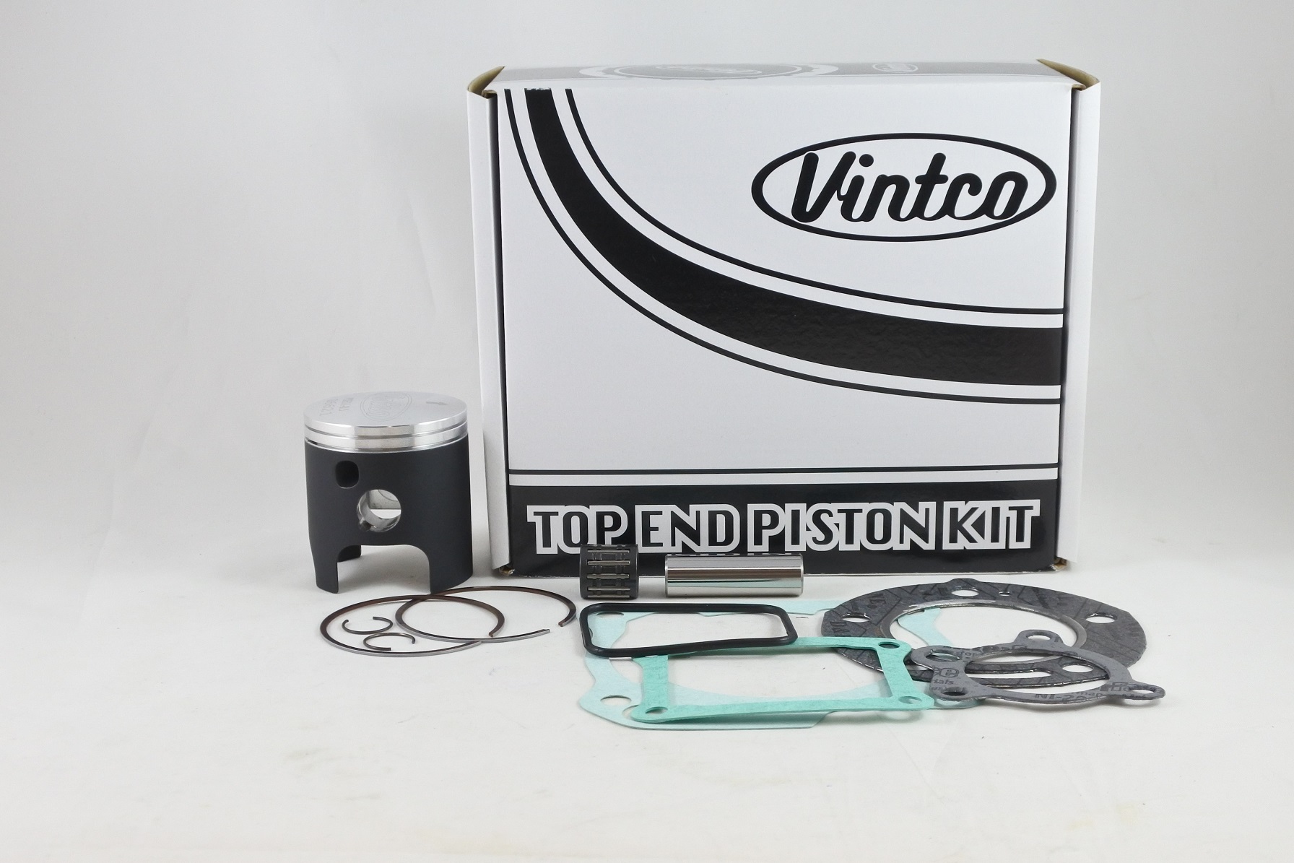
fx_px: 1582
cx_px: 647
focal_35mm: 44
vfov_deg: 30.5
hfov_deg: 44.5
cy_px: 432
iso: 560
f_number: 4.5
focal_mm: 16.5
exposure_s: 1/125
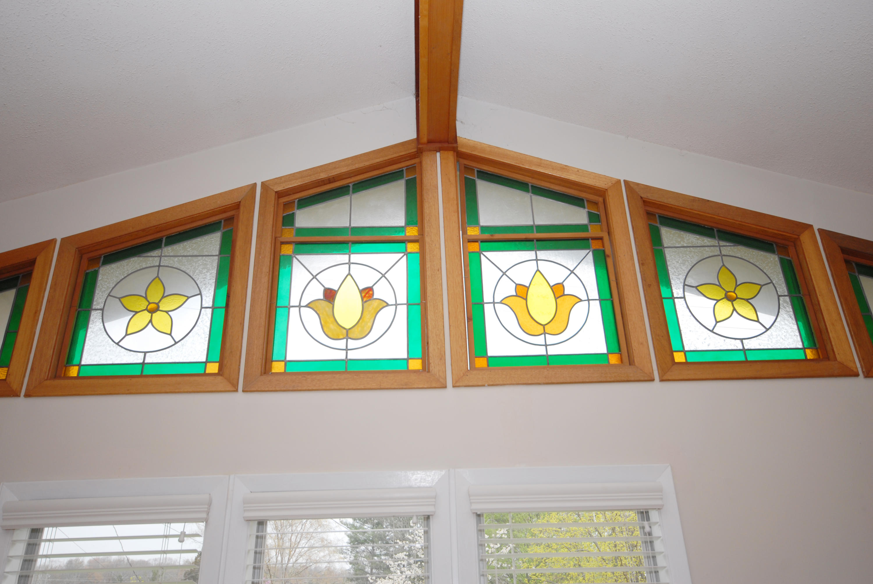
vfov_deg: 43.7
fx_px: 728
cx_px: 436
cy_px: 292
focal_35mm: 30
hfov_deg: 61.9
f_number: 5.6
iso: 200
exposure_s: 1/180
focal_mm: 20
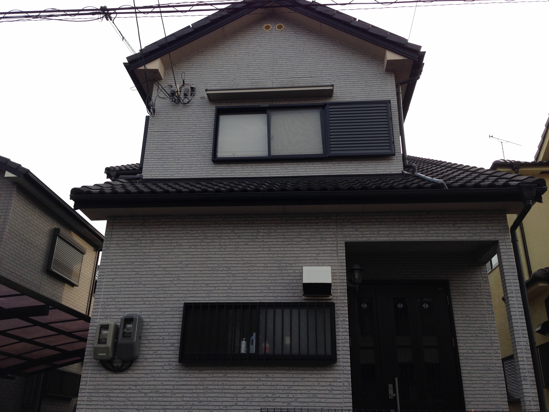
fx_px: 523
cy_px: 206
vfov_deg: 42.9
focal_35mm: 33
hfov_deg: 55.4
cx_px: 274
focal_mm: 4.12
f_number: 2.4
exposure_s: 1/387
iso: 50
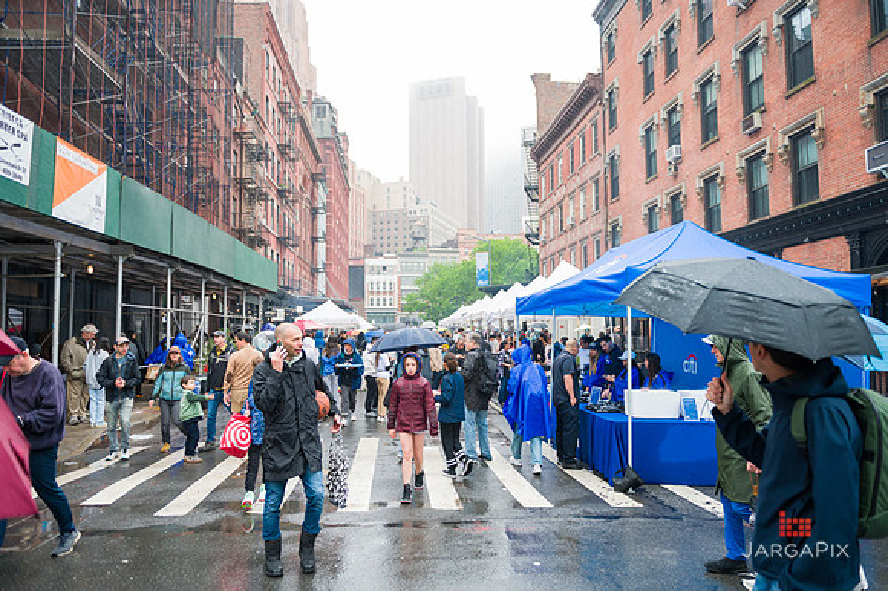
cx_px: 444
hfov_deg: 73.8
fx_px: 592
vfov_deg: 53.1
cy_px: 296
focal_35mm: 24
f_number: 3.2
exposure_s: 1/400
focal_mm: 24
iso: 320
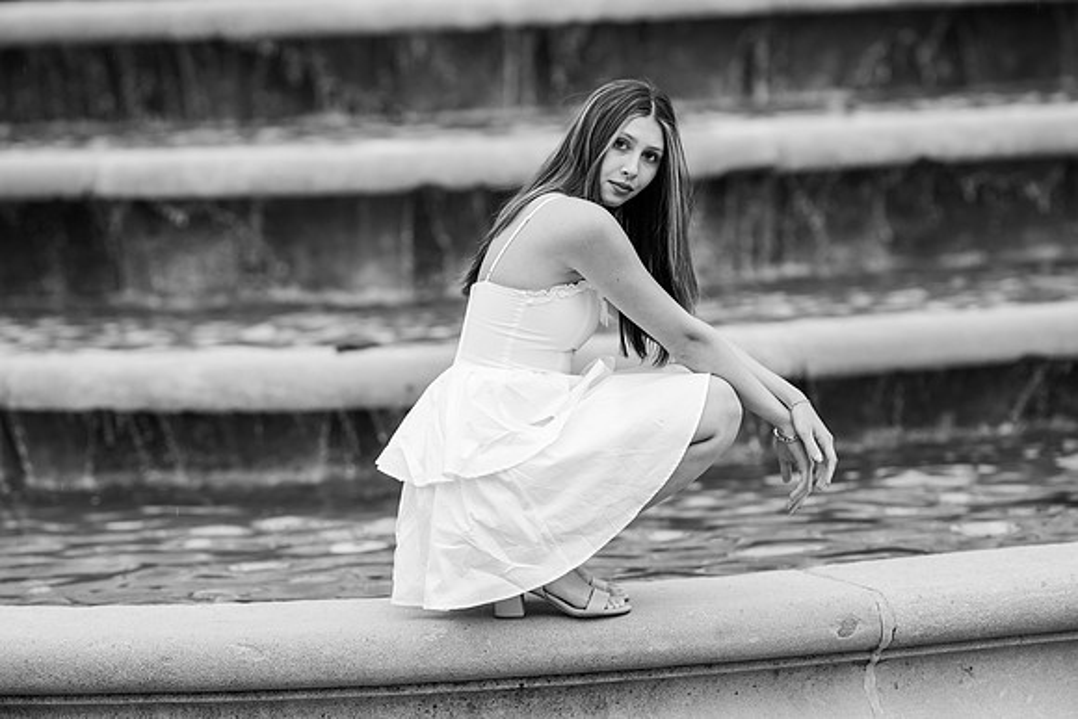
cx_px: 539
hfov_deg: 15.2
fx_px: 4043
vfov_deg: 10.2
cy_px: 360
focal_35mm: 135
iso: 160
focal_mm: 135
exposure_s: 1/400
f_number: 2
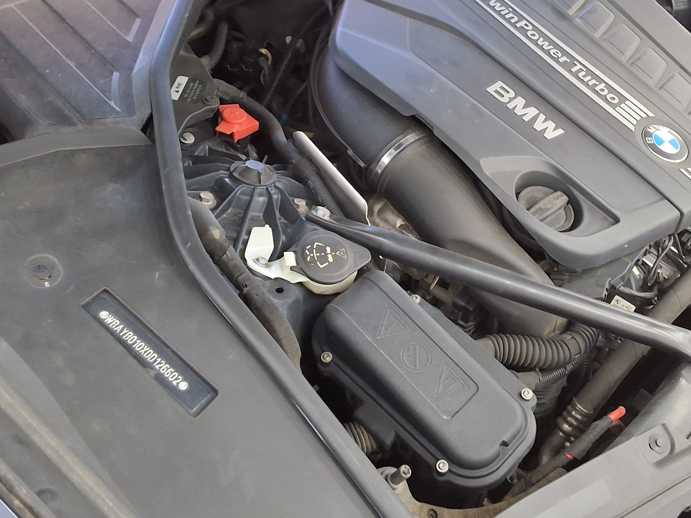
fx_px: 898
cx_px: 457
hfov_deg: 41.6
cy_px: 172
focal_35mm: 45
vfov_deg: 31.9
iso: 100
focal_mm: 2.91
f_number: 1.9
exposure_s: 1/40
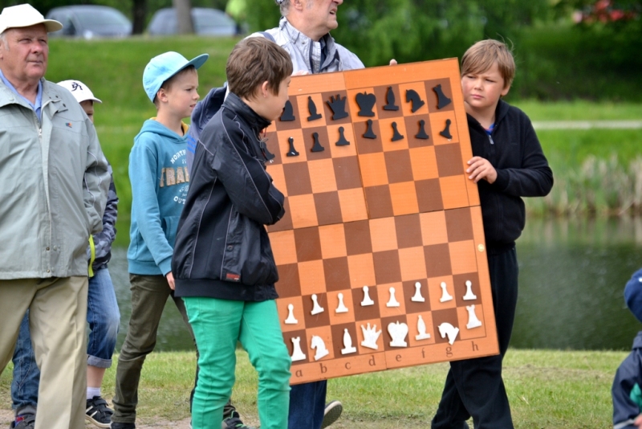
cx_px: 321
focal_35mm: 300
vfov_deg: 4.6
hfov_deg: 6.9
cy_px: 214
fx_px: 5352
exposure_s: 1/800
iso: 400
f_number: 5.6
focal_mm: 200
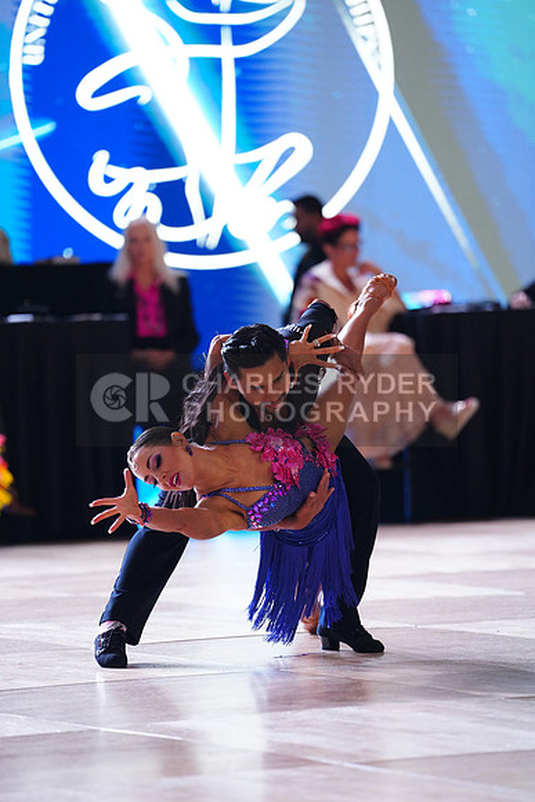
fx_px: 4455
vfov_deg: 10.3
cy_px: 401
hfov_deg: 6.9
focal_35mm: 200
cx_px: 268
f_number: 2.8
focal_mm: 200
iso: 1600
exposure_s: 1/400
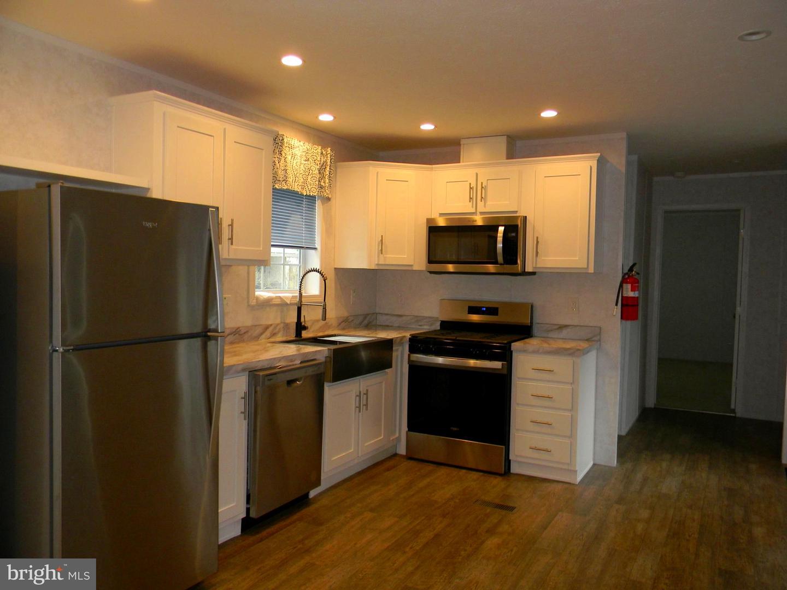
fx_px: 637
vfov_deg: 49.7
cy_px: 295
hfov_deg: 63.4
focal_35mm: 28
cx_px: 394
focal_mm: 5
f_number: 3.5
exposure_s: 1/30
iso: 121
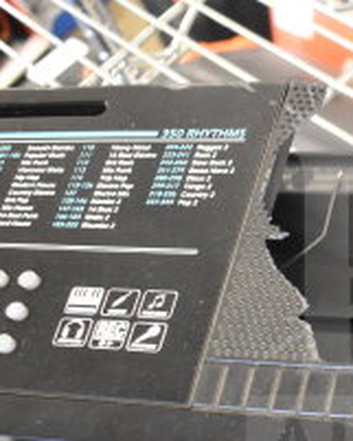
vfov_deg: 24.5
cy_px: 326
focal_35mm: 77
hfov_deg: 18.2
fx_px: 1005
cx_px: 491
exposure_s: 1/30
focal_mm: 18
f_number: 3.5
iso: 2800
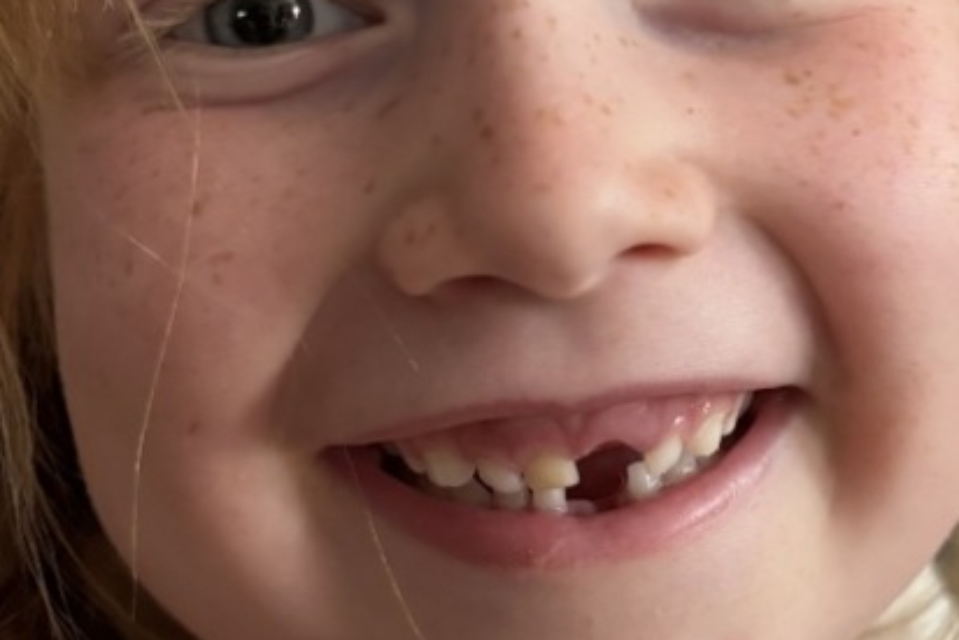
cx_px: 505
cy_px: 264
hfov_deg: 28.8
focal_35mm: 70
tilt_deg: -8.4
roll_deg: +3.0
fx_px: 1865
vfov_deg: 19.5
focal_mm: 5.96
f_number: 1.6
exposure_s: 1/36
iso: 640
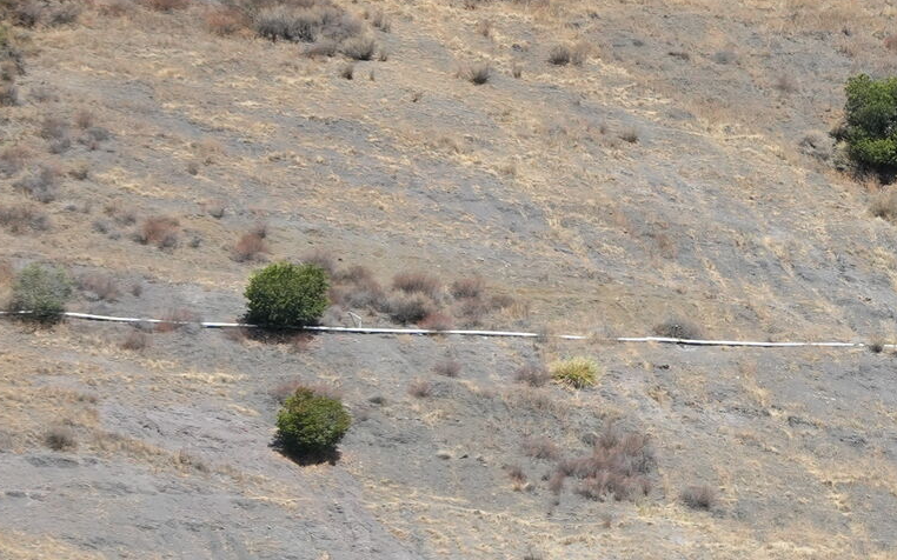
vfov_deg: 4.5
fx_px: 7064
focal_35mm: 289
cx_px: 1152
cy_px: 409
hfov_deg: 7.2
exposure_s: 1/1000
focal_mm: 50
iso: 200
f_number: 4.5
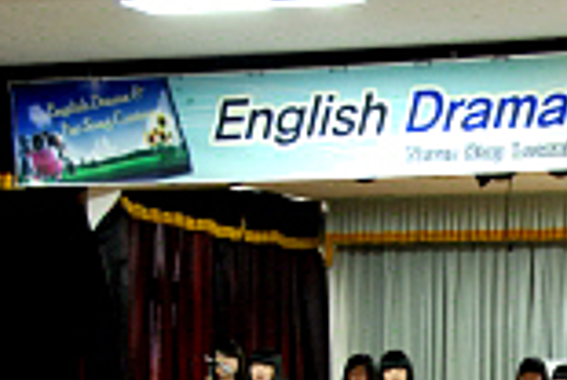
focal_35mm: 155
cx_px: 721
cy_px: 473
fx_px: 2446
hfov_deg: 12.8
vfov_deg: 8.8
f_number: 5
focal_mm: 32
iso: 800
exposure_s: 1/15
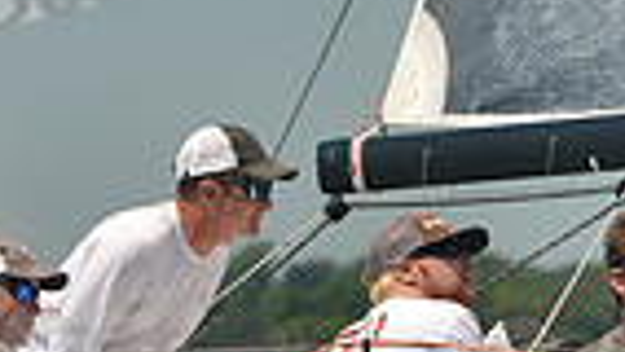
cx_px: 537
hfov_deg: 3.0
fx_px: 12086
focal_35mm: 729
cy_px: 570
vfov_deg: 1.7
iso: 280
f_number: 7.1
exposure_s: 1/800
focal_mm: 170
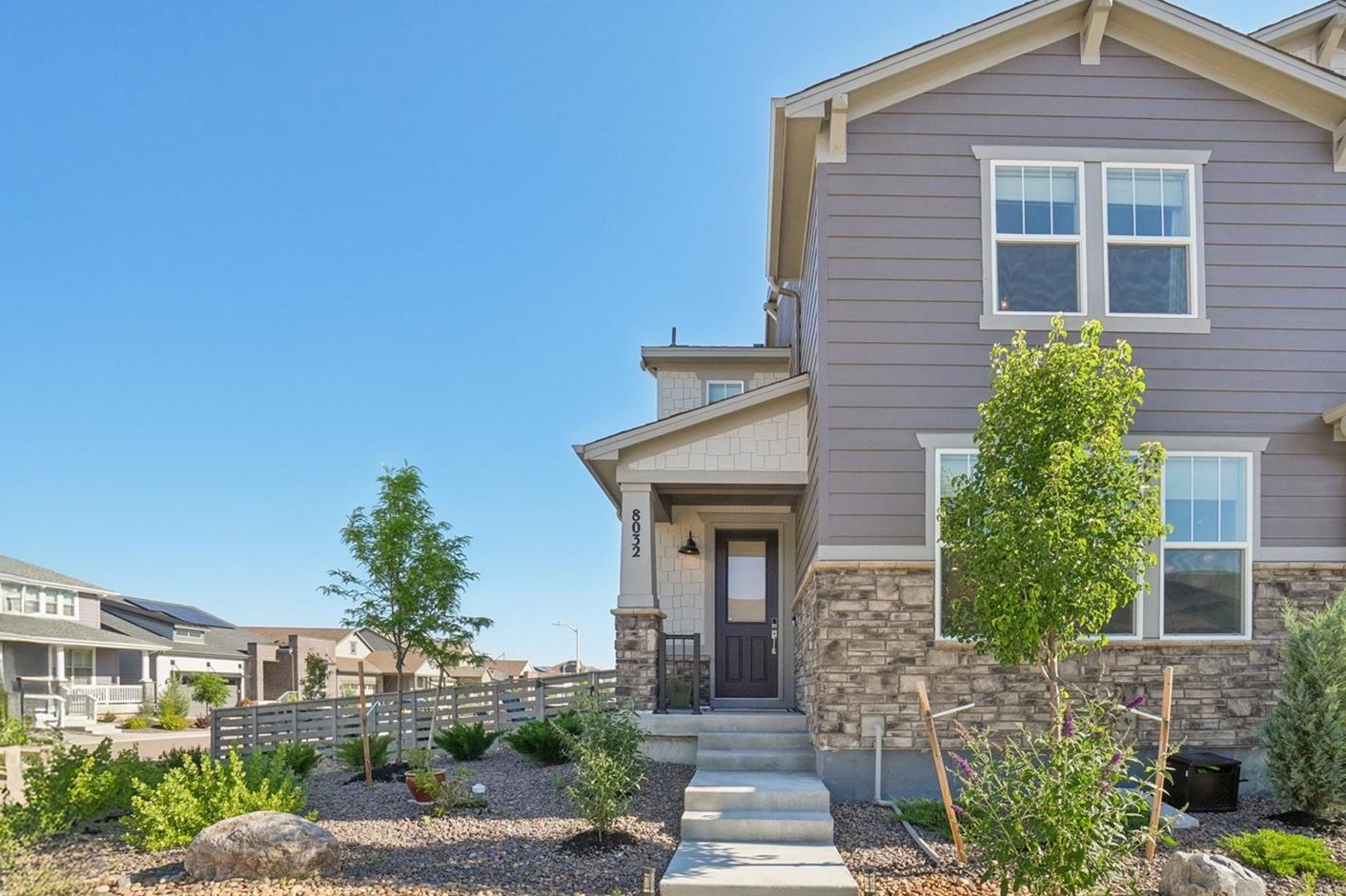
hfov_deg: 92.9
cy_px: 469
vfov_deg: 70.4
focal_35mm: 17
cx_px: 745
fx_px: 635
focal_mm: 10
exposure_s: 1/500
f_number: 8
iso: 400
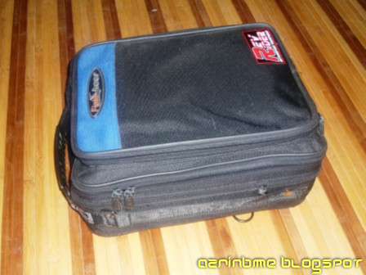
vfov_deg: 33.6
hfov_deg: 43.9
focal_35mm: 43
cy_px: 138
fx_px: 455
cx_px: 183
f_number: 3.4
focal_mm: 7
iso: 125
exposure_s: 1/40
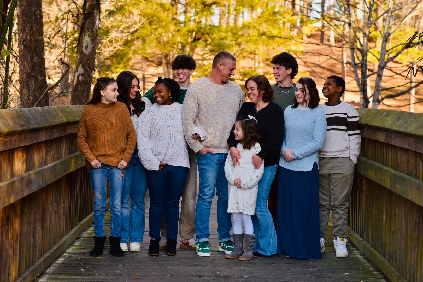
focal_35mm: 85
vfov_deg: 16.1
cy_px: 141
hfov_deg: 23.9
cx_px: 212
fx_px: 999
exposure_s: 1/400
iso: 500
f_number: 5
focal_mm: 85
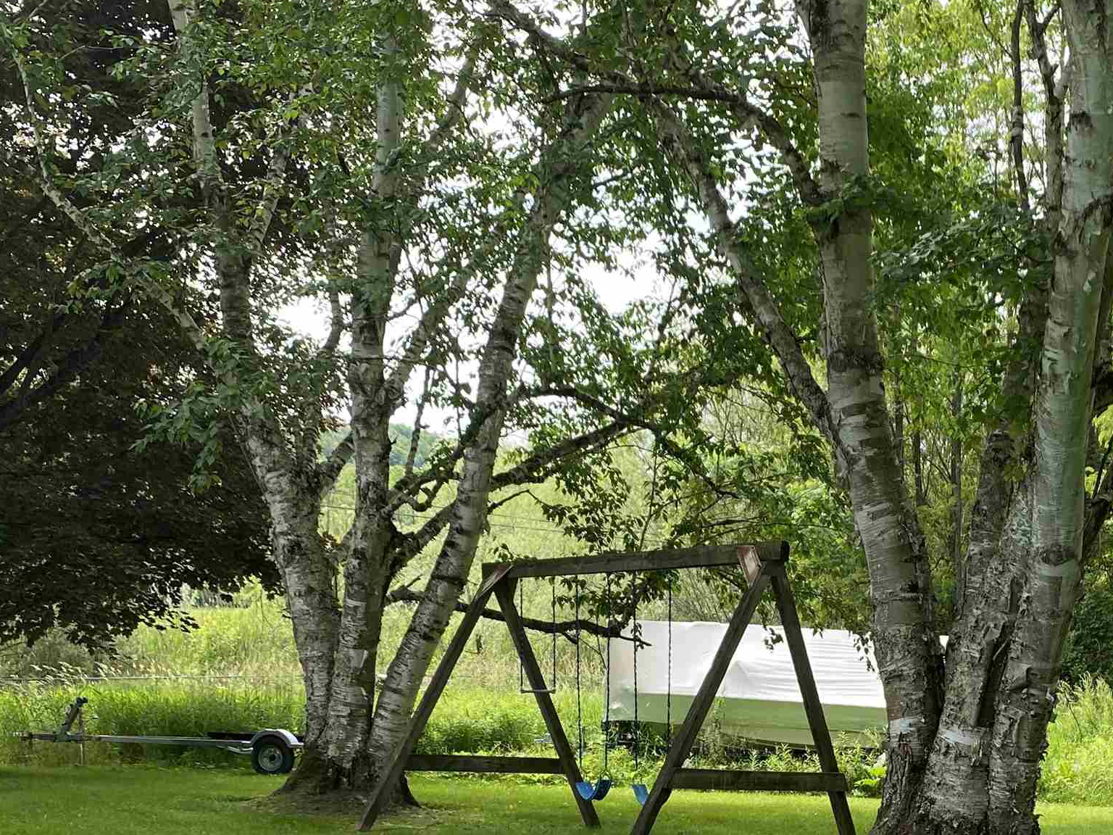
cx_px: 888
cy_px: 755
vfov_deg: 27.0
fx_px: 1672
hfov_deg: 35.6
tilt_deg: -3.9
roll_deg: -1.0
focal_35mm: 52
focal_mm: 4.25
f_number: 1.8
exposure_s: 1/439
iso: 32
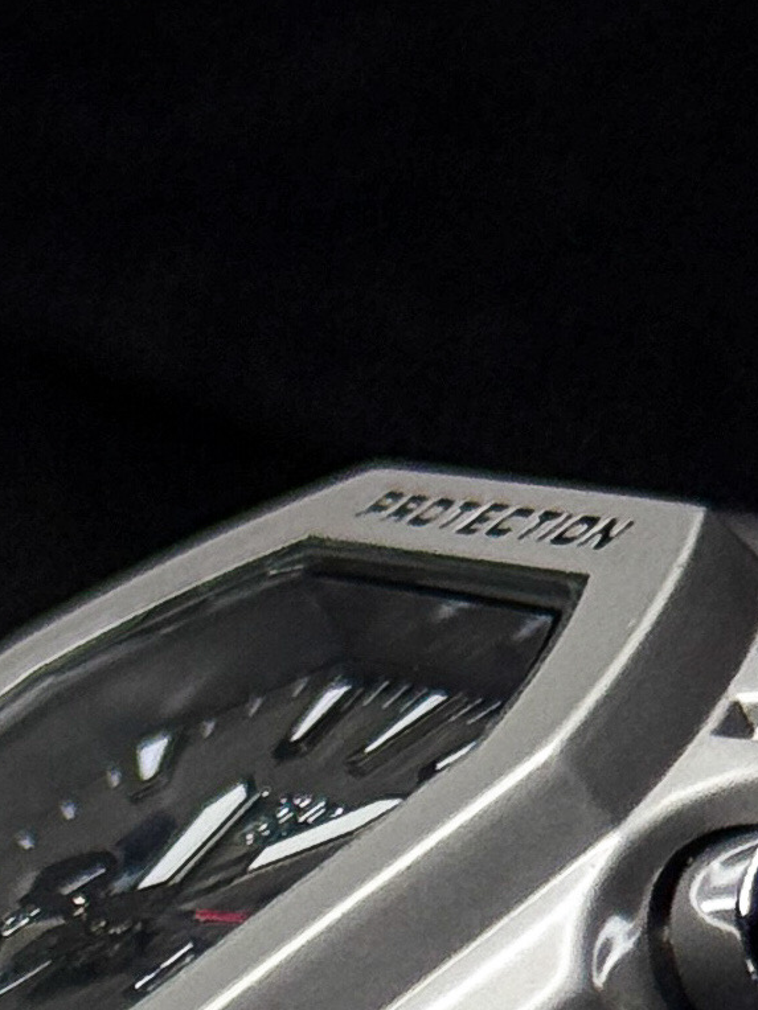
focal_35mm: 184
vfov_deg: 10.4
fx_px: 5372
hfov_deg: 8.1
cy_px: 1443
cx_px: 491
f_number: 1.8
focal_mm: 6.76
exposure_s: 1/160
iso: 64
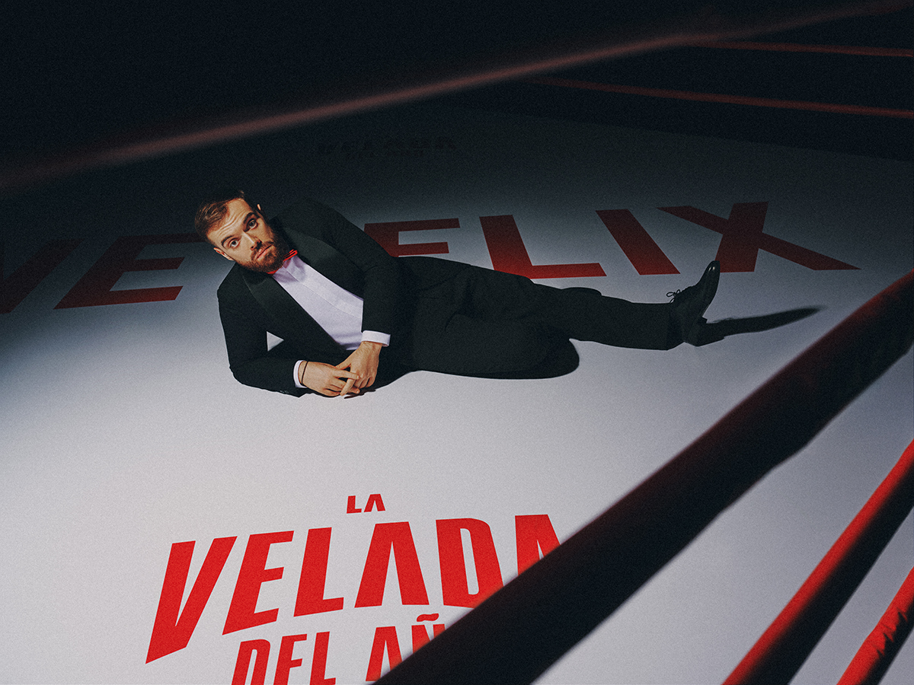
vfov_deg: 39.7
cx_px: 457
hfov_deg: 51.4
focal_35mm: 36
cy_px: 342
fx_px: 951
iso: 400
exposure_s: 1/80
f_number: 7.1
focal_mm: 45
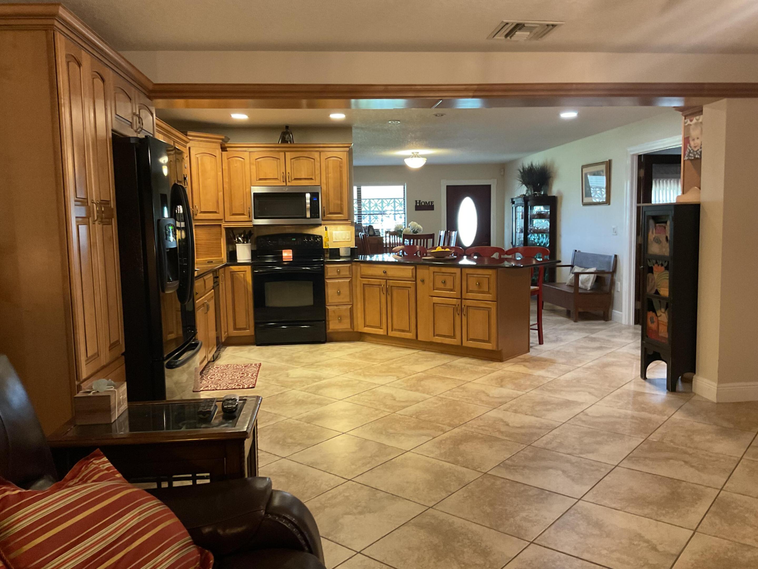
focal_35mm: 29
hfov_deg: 61.7
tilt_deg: -6.4
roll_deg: +1.4
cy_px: 284
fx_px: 635
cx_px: 379
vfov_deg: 48.2
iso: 200
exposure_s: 1/40
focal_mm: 3
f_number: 1.8
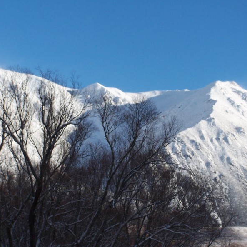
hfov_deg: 15.5
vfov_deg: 15.6
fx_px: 904
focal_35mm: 112
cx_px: 157
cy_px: 124
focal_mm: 15.6
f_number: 4.5
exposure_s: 1/750
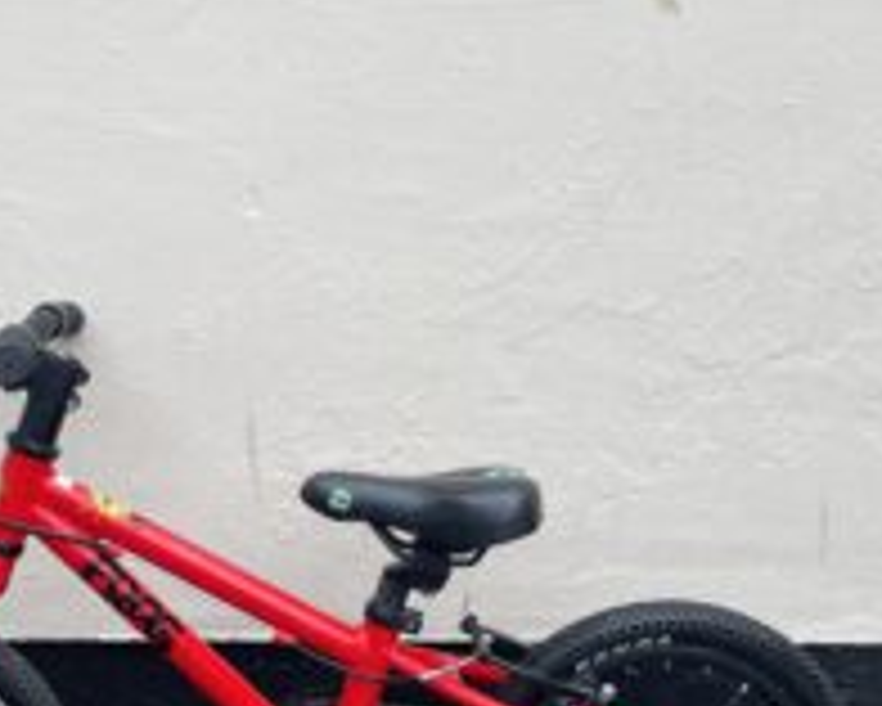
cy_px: 486
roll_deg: +0.4
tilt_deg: -12.9
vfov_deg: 24.5
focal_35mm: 62
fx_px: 1619
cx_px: 243
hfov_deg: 30.1
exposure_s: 1/121
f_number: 1.6
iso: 40
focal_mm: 4.2
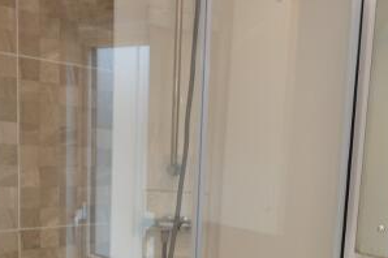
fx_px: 611
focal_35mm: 57
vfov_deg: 23.2
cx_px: 316
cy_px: 231
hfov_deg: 34.1
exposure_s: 1/80
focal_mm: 11
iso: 400
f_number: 4.5
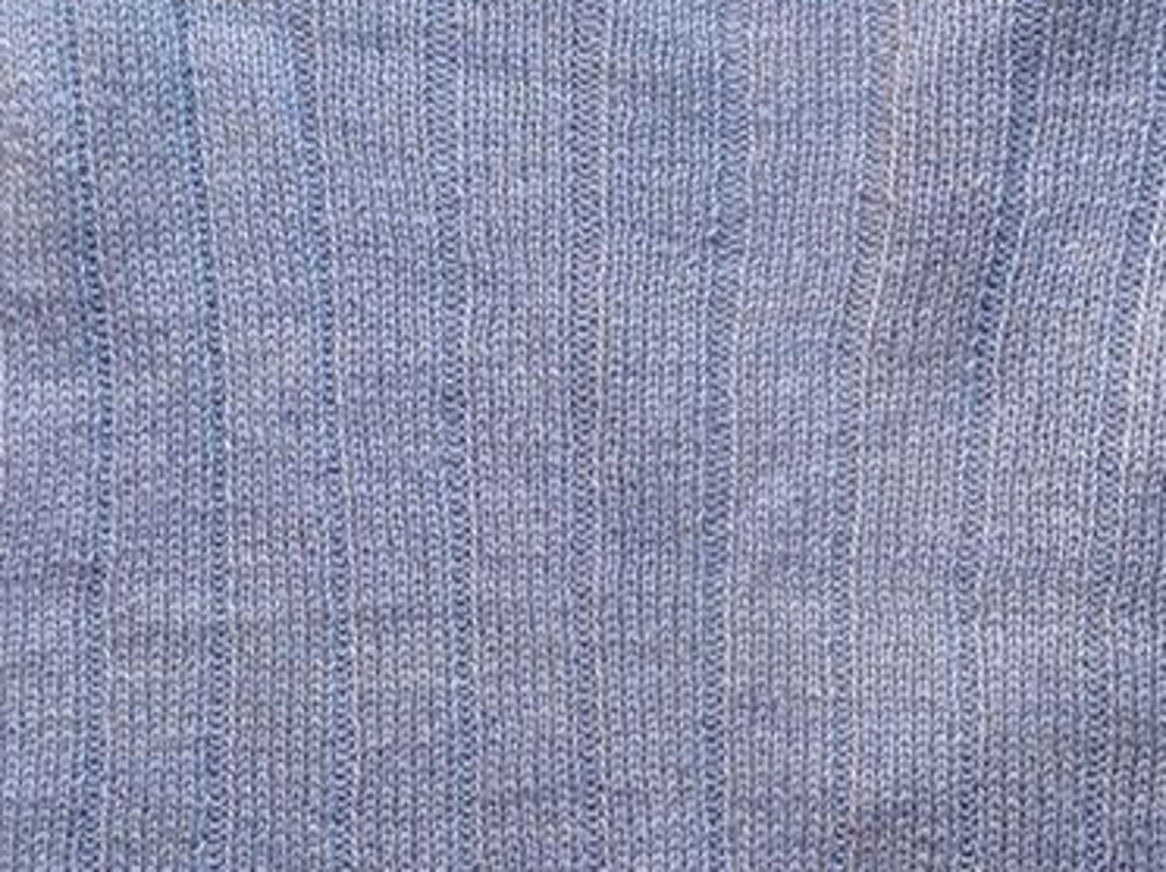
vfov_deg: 15.6
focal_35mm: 94
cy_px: 676
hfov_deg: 20.9
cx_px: 693
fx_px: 3162
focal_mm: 4.28
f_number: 2.4
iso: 64
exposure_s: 1/30
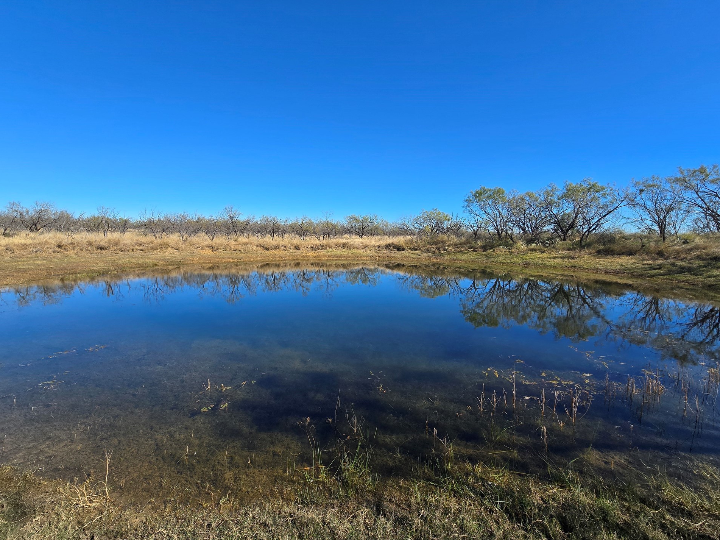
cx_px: 363
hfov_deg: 102.1
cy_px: 264
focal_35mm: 14
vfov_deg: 85.6
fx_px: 291
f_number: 2.2
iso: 50
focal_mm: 2.2
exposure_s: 1/2000
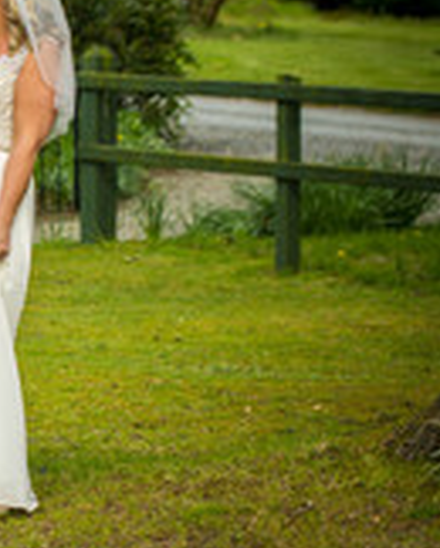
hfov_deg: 5.6
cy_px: 287
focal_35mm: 272
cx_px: -263
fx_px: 4419
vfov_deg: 7.1
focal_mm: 100
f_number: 2.8
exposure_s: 1/800
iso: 160
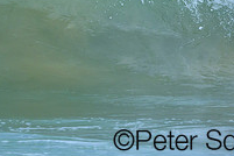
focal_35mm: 3175
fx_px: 20636
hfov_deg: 0.6
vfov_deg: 0.4
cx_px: 159
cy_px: -90
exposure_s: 1/2000
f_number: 6.3
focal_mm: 800
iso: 450
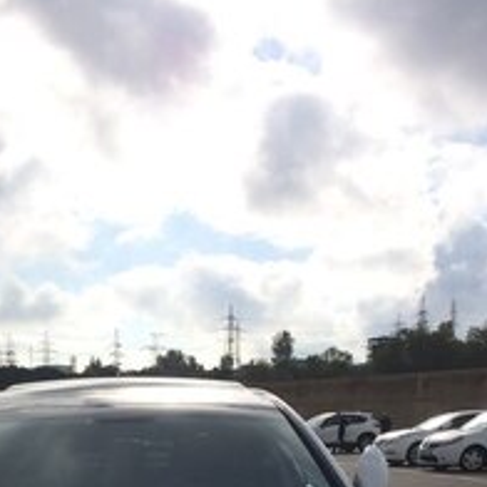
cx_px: 119
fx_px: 1035
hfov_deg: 26.1
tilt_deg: -10.2
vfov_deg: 23.8
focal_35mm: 65
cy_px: 609
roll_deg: +2.4
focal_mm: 4.15
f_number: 2.2
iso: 32
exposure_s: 1/4566
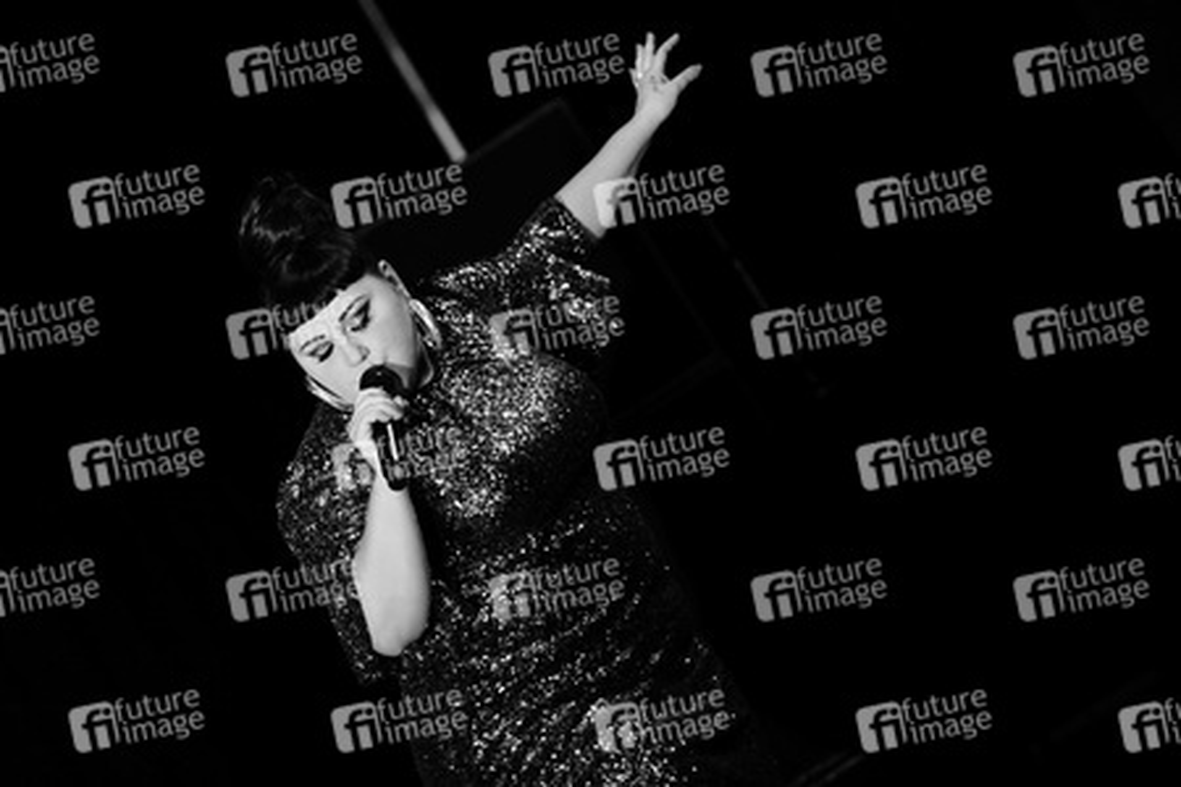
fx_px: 4920
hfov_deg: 13.7
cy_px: 394
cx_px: 590
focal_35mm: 150
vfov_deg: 9.1
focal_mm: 150
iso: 3600
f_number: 2.8
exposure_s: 1/320
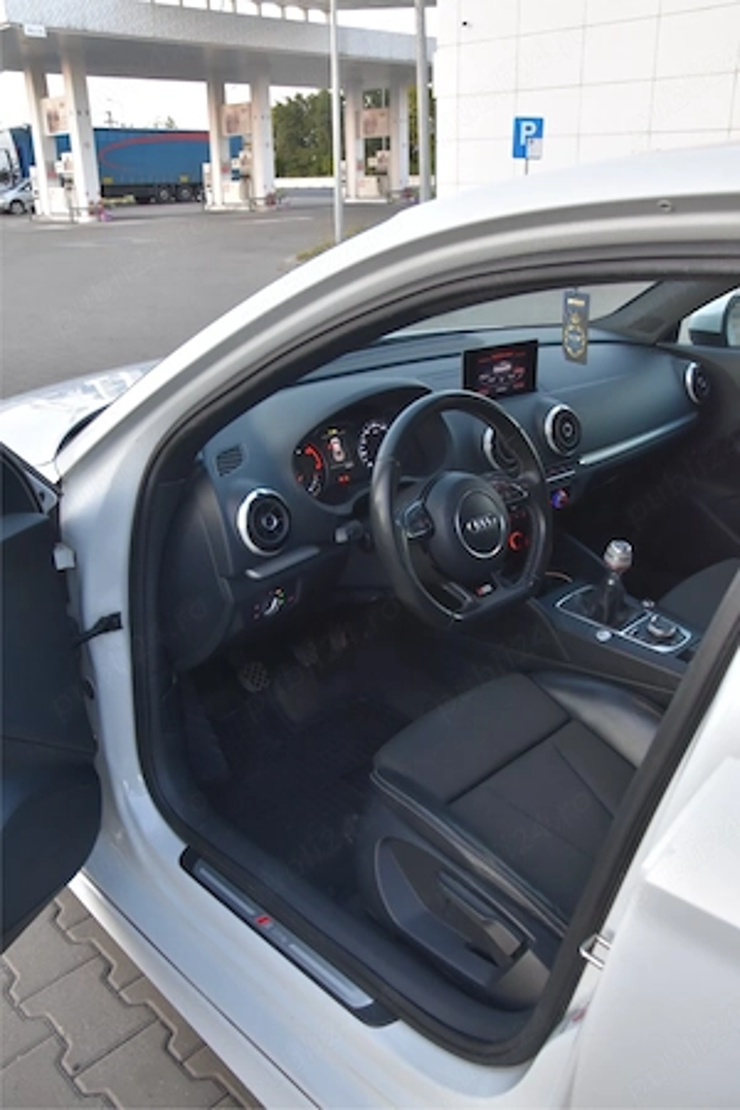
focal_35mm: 32
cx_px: 370
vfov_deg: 59.5
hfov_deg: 41.7
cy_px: 555
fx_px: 971
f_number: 5
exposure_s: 1/100
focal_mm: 21
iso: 800
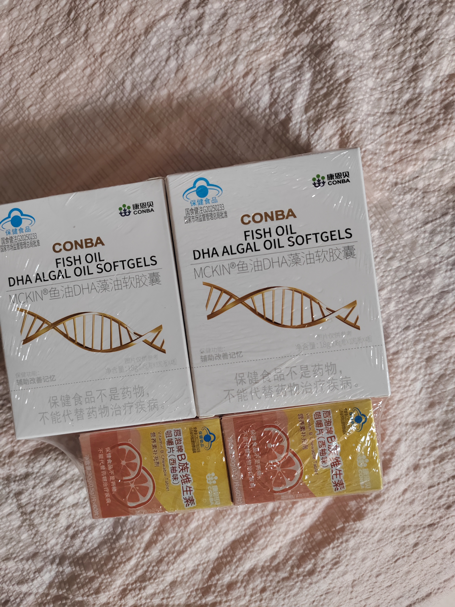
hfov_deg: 51.4
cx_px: 228
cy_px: 304
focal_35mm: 27
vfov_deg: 65.3
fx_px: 473
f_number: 1.8
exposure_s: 1/50
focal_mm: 6.14
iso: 3200
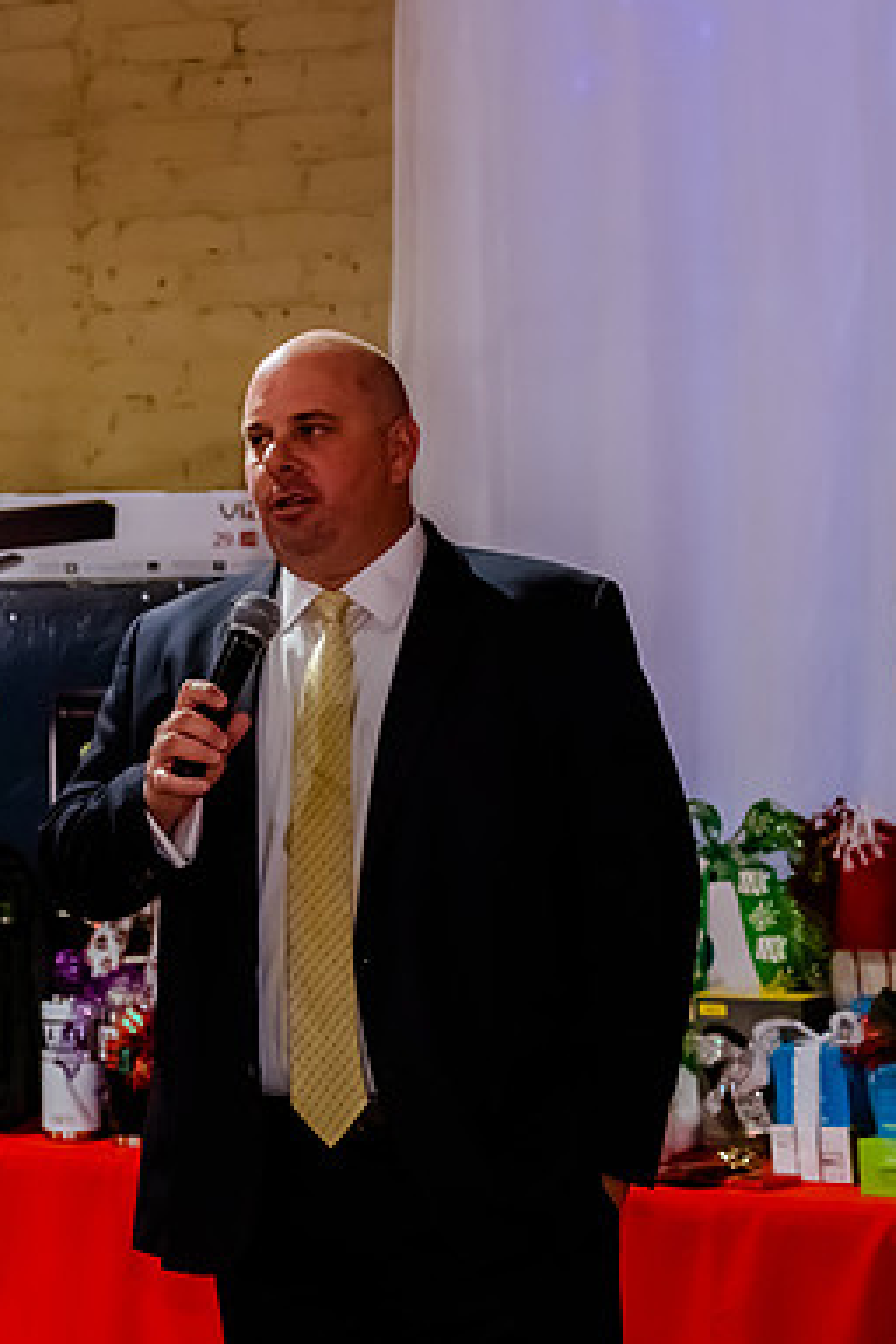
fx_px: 4032
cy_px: 594
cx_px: -111
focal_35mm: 108
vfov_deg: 18.9
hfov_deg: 12.4
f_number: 2.8
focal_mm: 55
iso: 4000
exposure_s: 1/160
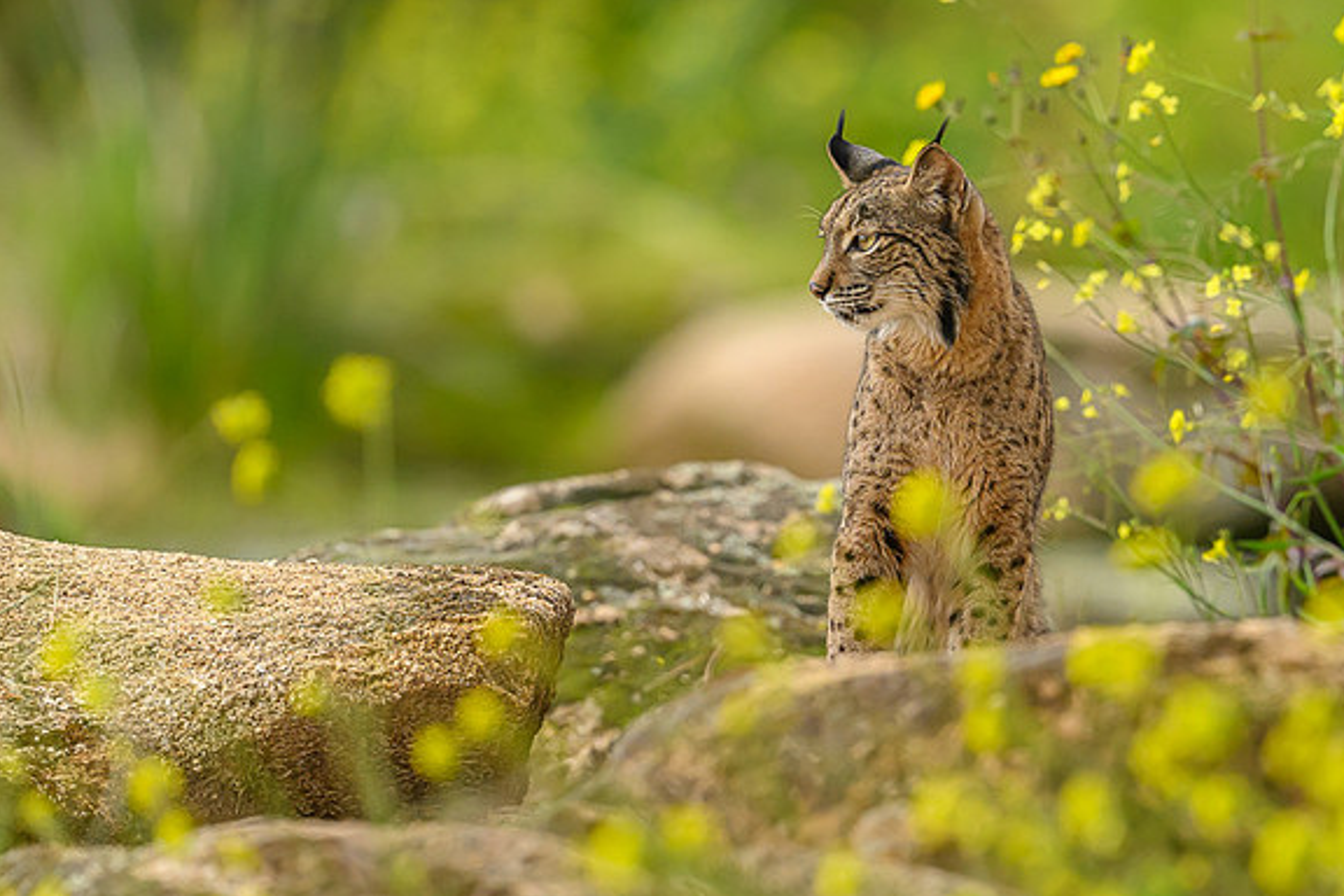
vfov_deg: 1.9
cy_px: 265
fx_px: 26691
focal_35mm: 715
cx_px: 1199
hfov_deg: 2.9
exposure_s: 1/2000
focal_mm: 400
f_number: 4
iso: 1000
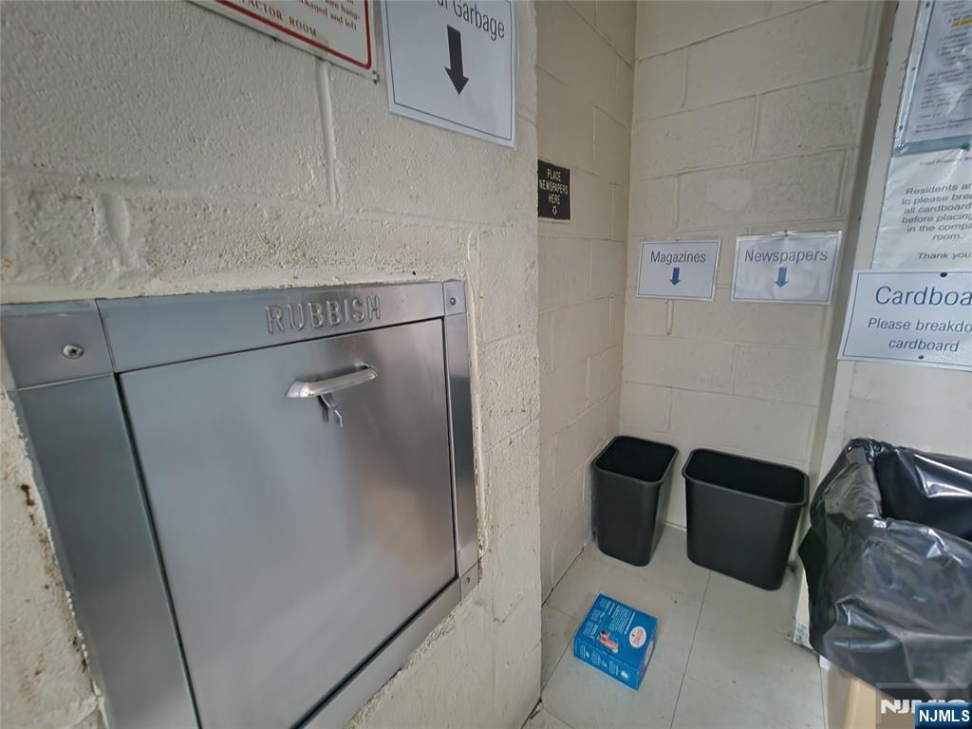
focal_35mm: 13
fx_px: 365
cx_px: 486
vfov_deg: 89.9
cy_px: 364
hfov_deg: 106.2
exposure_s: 1/4
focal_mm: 2.2
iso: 2000
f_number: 2.2
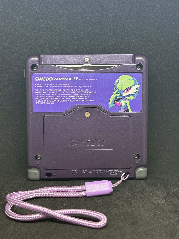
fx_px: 359
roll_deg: -1.8
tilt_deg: -9.9
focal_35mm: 52
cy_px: 120
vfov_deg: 36.8
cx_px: 90
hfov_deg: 28.0
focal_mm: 5.96
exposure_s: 1/50
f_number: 1.6
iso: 64
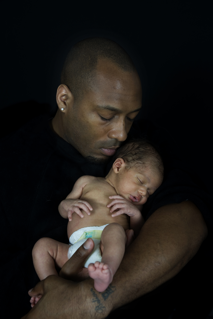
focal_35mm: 40
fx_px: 355
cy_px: 160
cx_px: 106
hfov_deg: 33.4
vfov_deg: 48.5
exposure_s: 1/60
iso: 160
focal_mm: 40
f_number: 5
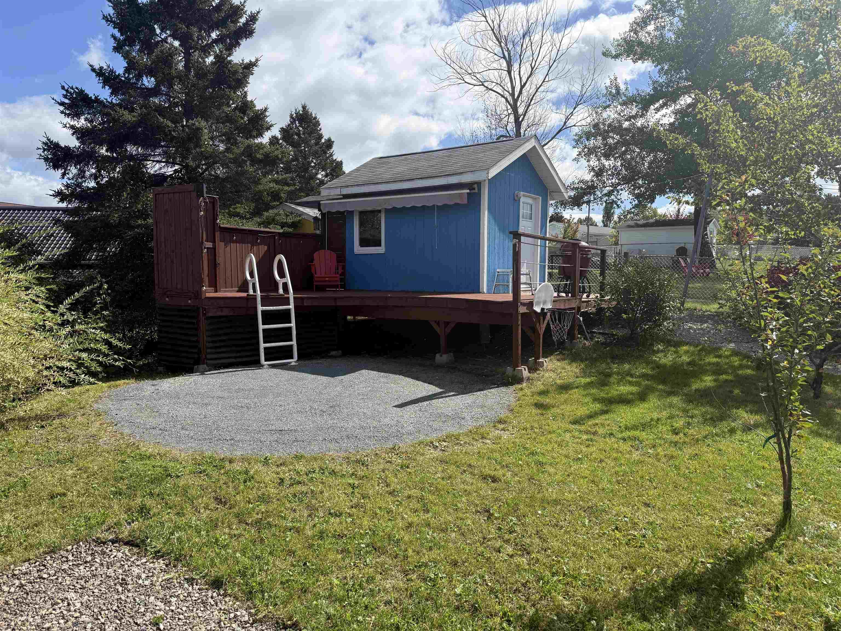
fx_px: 583
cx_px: 420
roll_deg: -0.5
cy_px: 316
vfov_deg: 56.8
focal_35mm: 24
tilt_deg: -4.4
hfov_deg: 71.6
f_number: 1.78
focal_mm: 6.76
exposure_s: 1/4975
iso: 100
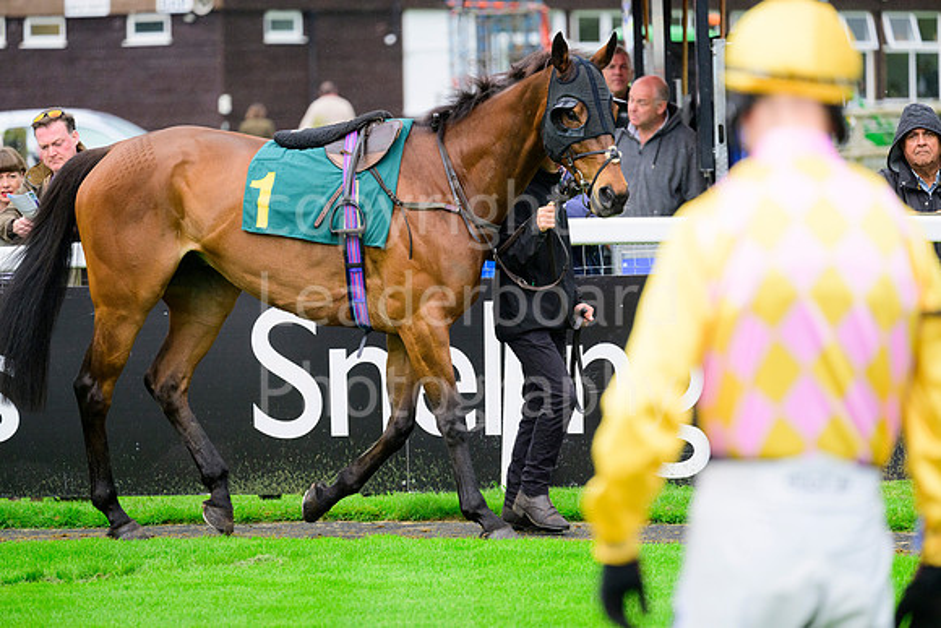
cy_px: 314
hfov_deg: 7.6
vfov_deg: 5.1
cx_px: 470
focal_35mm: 270
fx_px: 7059
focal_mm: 270
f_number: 5.6
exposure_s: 1/1600
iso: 2000
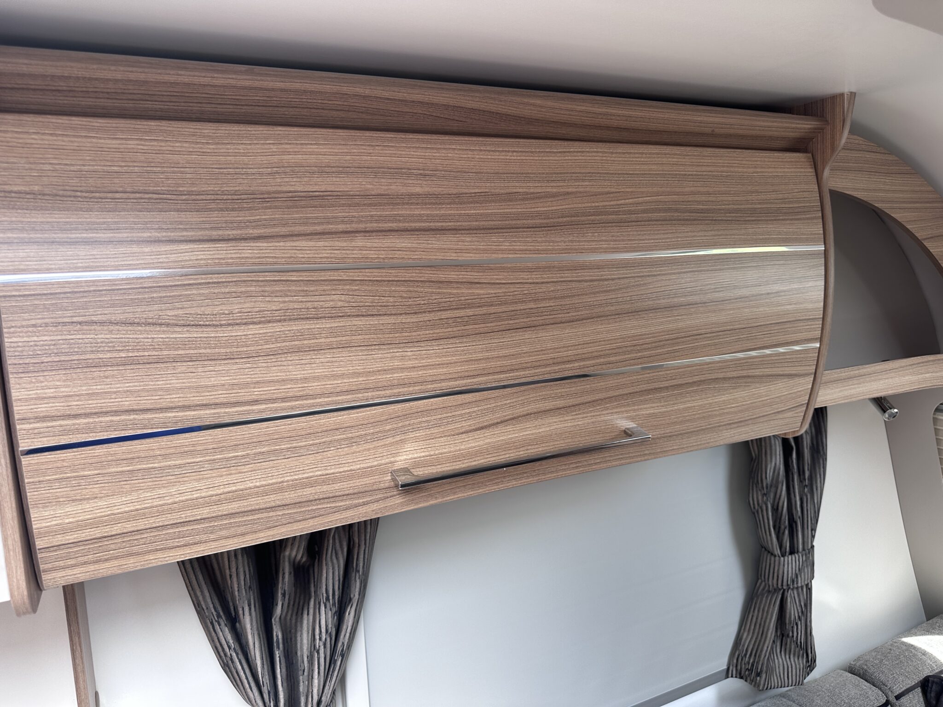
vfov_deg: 56.8
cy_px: 354
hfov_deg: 71.6
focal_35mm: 24
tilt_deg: -3.9
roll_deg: +0.5
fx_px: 654
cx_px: 472
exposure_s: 1/121
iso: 80
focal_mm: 6.86
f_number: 1.78
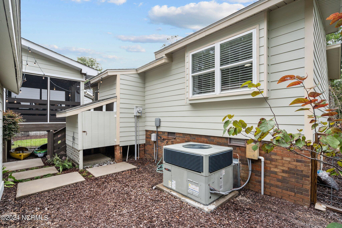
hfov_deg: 96.7
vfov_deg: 73.7
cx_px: 171
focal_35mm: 16
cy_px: 114
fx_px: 152
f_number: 4
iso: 400
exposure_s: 1/1250
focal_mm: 16
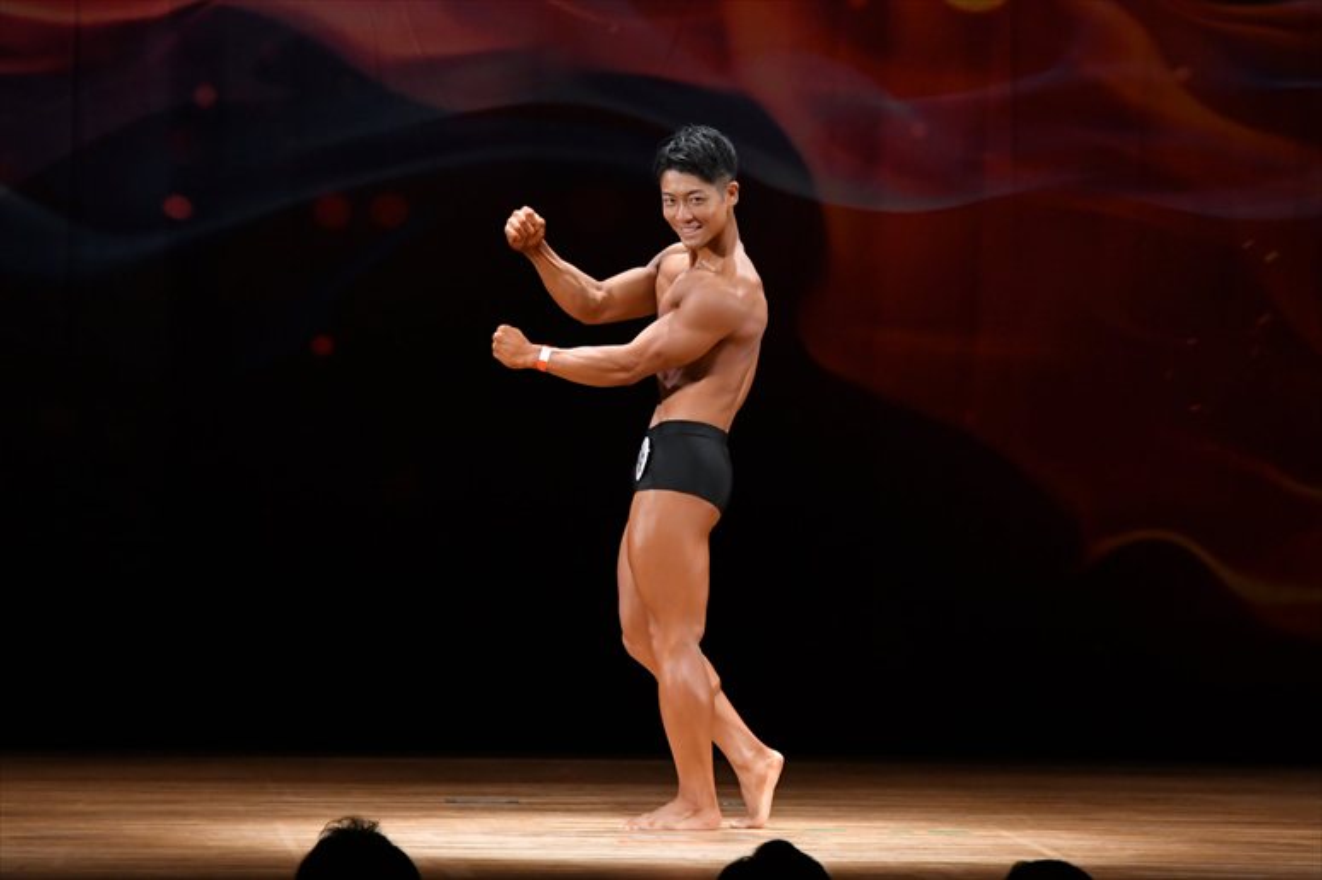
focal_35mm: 255
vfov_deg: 5.4
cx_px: 661
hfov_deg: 8.1
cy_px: 440
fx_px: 9360
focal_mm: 170
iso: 3200
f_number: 5.6
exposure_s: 1/400
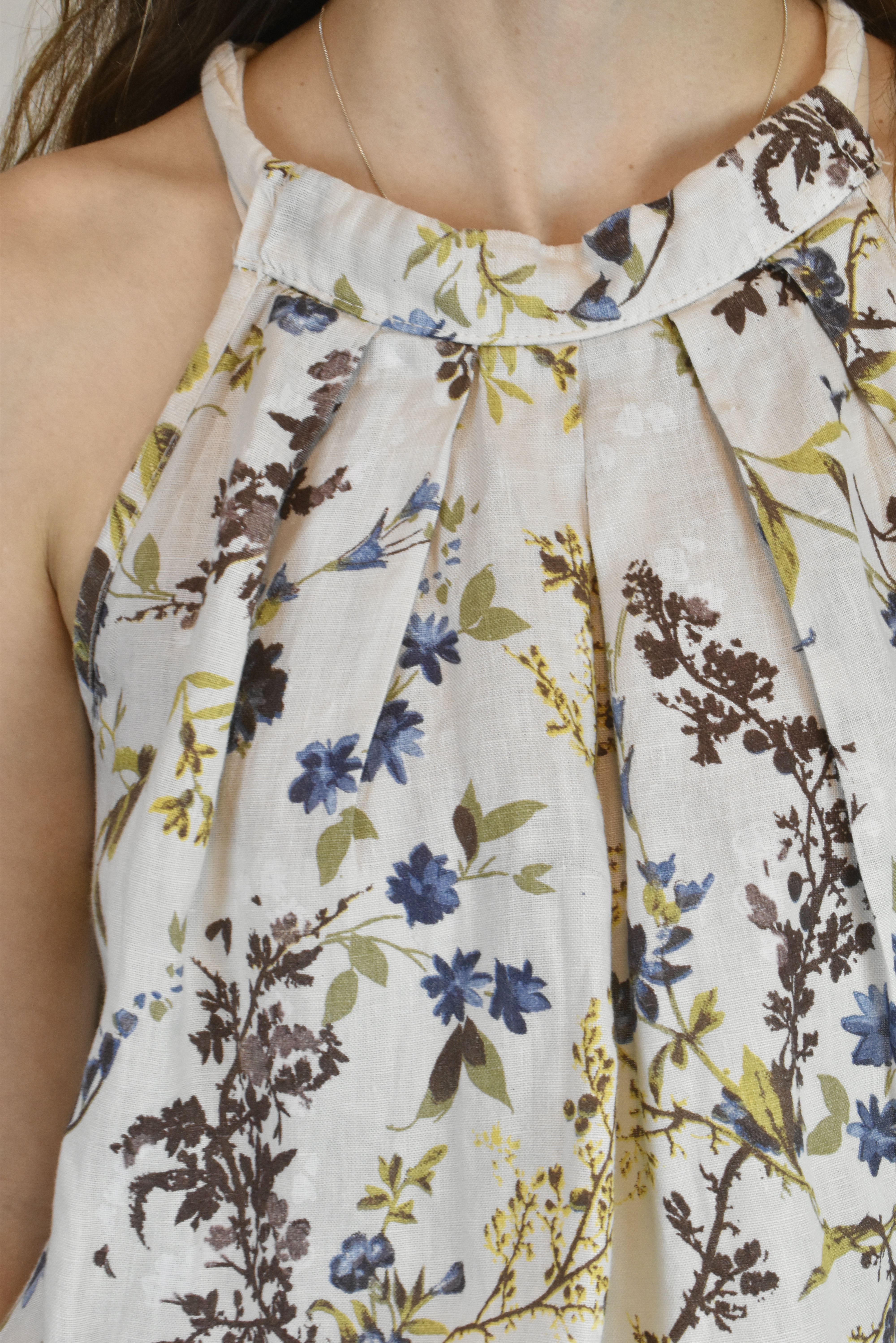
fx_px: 2688
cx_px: 448
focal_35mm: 72
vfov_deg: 28.1
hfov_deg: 18.9
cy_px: 672
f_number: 18
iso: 1600
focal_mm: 48
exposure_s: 1/40
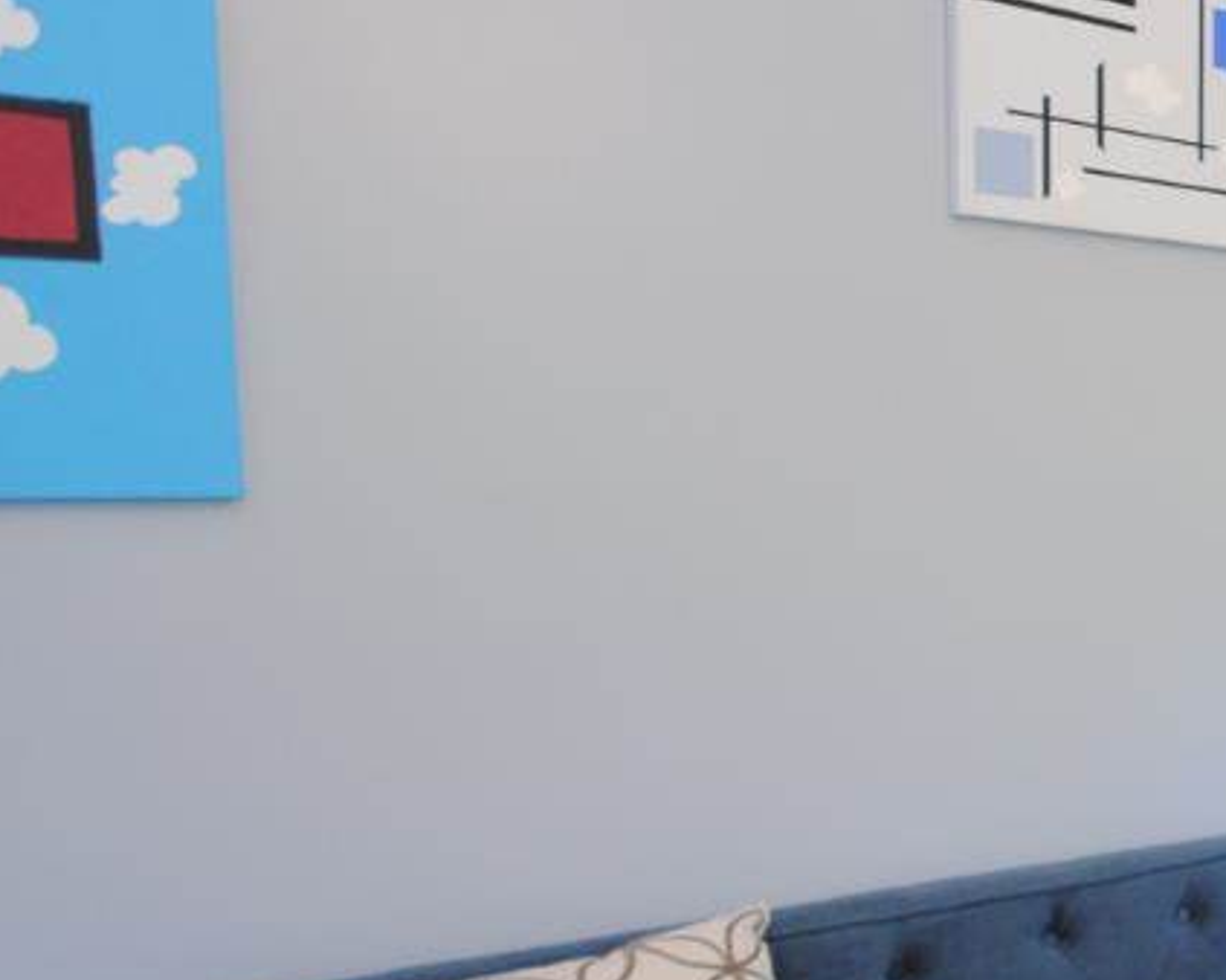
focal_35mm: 50
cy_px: 661
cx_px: 1638
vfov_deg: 30.0
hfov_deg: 29.3
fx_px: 1813
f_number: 4
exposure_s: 1/15
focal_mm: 10
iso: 400
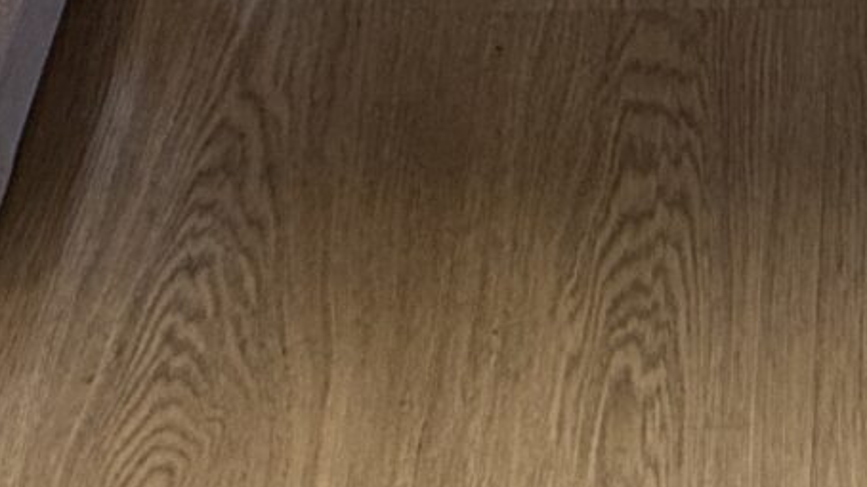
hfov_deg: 23.1
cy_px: -474
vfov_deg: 12.4
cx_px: 972
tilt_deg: -45.9
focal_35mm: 86
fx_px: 1976
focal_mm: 2.22
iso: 80
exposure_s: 1/100
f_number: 2.2
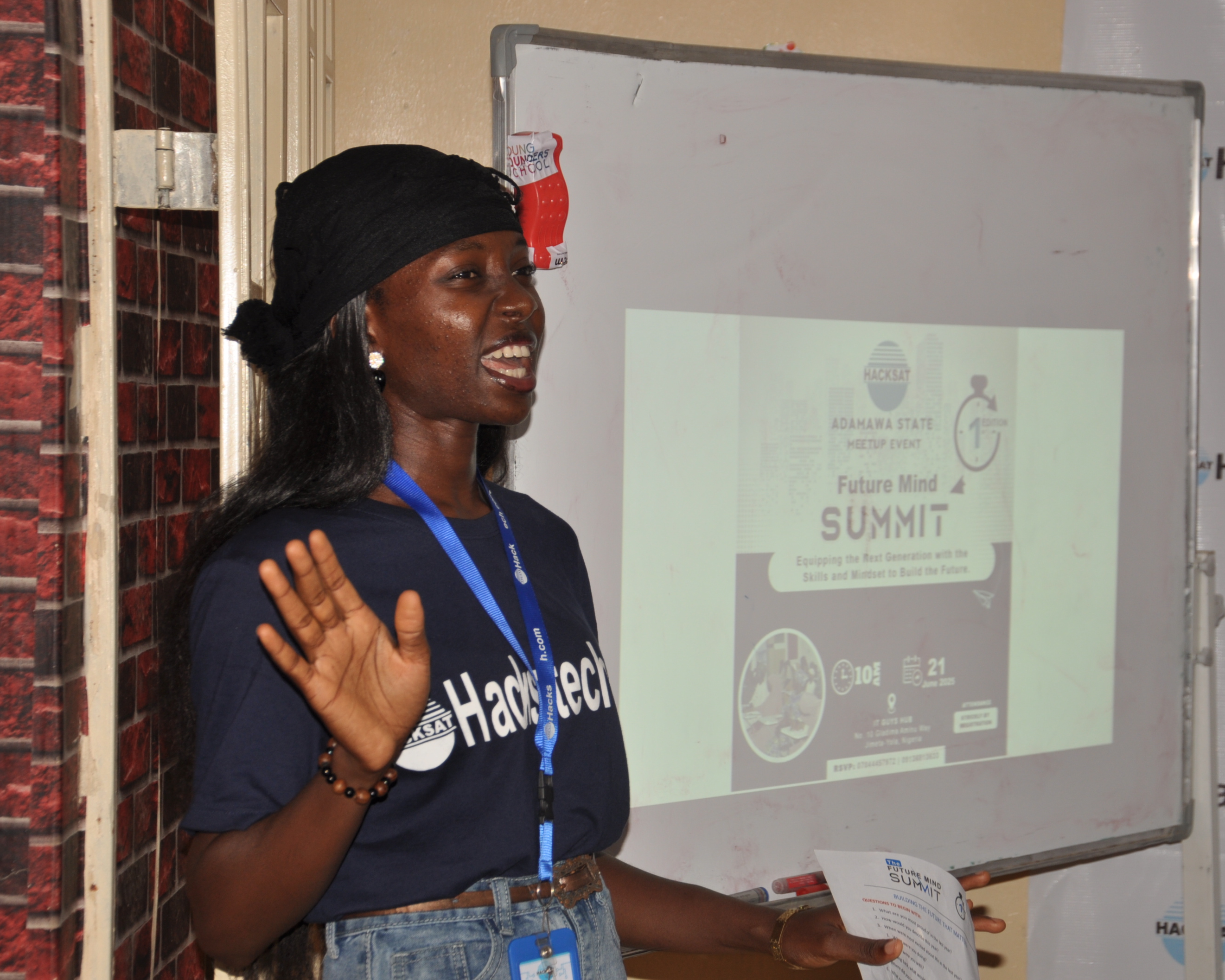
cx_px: 609
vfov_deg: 17.3
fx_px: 3227
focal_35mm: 89
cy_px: 491
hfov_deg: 21.5
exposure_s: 1/60
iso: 200
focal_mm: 52
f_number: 5
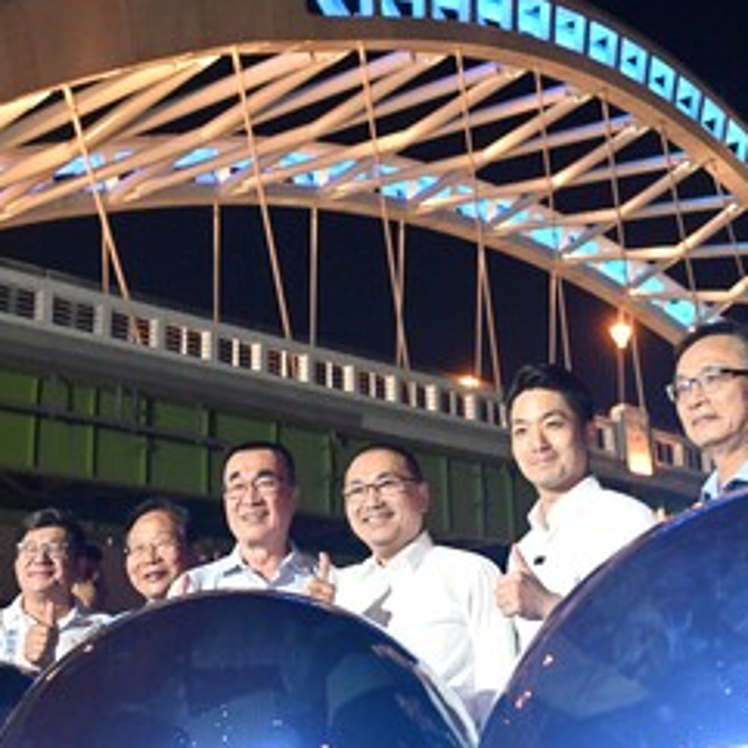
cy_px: 346
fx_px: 1345
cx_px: 369
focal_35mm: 55
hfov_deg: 31.1
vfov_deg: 31.1
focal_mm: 39
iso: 6400
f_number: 4
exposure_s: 1/60
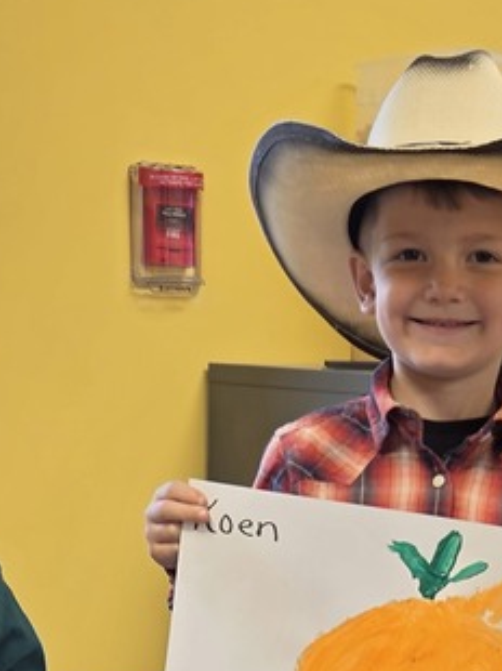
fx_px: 1472
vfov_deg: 22.6
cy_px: 903
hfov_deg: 19.4
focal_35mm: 76
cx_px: 277
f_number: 1.8
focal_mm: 5.4
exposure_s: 1/50
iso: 25
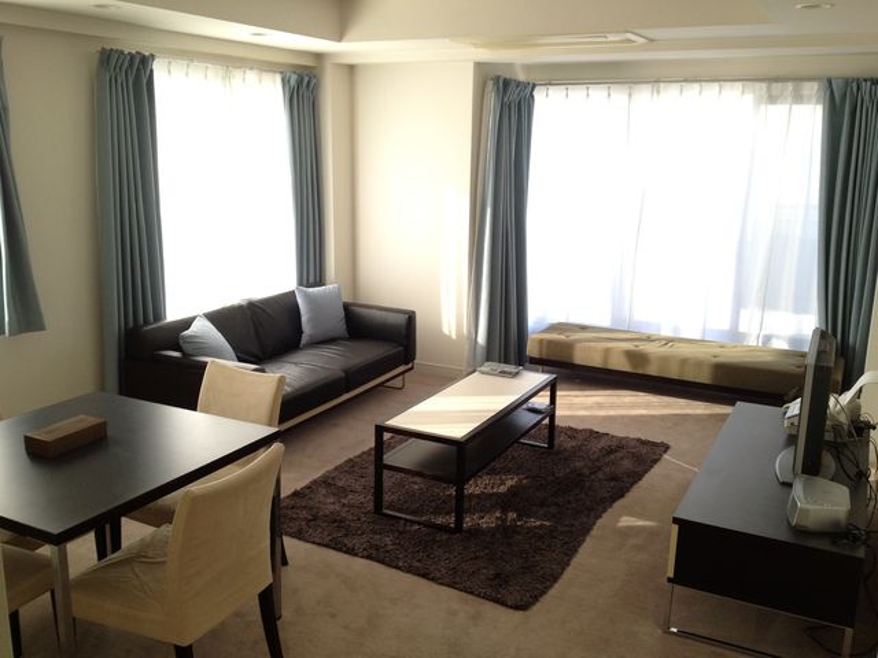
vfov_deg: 40.7
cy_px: 329
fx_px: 888
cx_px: 439
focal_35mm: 35
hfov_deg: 52.6
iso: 80
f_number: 2.4
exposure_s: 1/120
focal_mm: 4.28
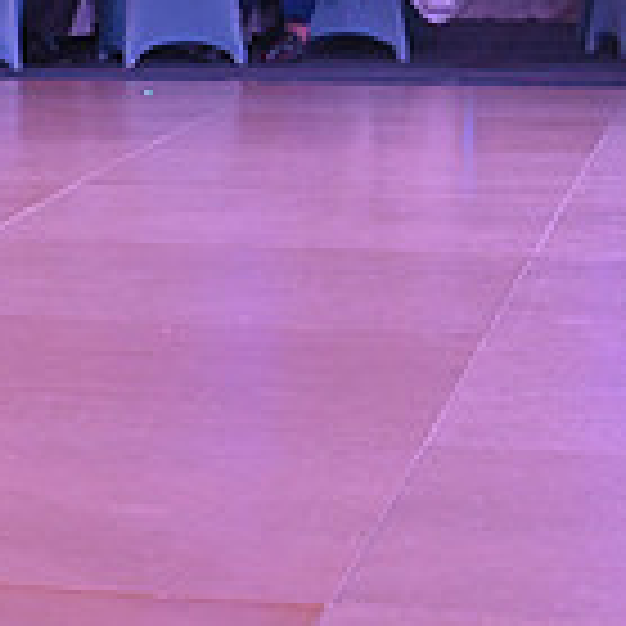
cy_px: -2
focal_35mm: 177
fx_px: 3621
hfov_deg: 9.3
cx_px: -631
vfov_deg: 9.8
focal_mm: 50
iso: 2200
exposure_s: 1/400
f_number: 5
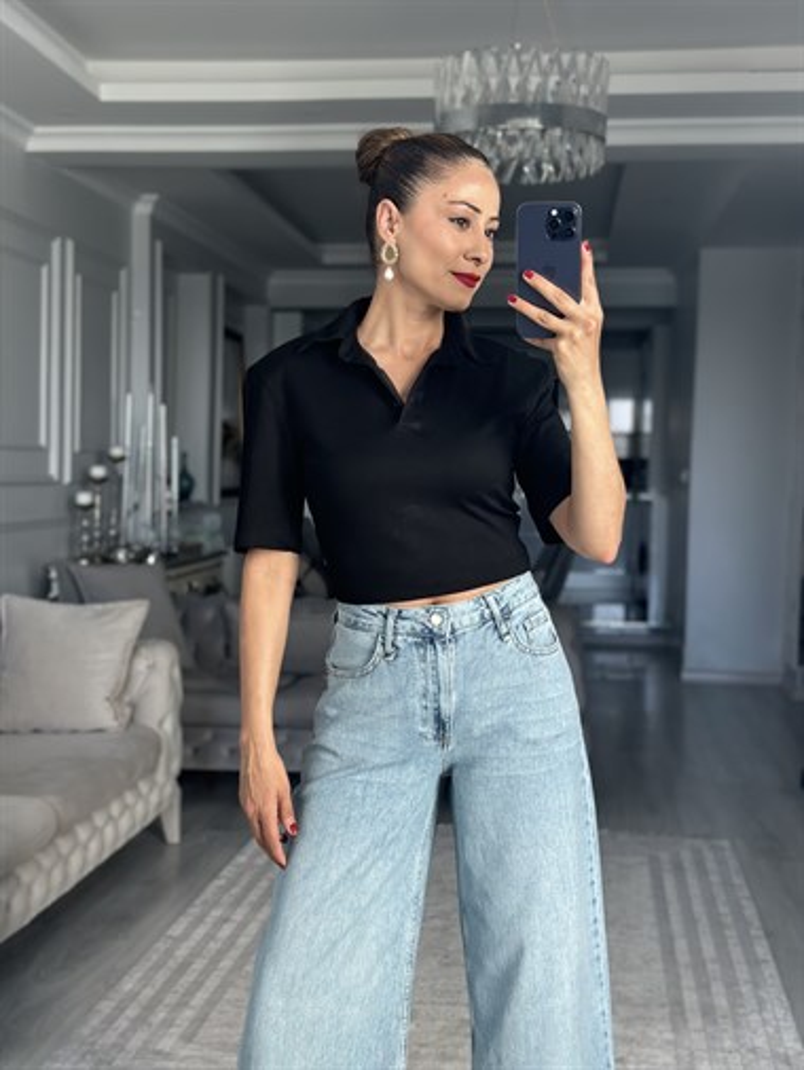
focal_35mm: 48
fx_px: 1485
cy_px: 535
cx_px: 402
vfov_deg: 39.6
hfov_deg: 30.3
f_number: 1.78
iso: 80
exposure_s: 1/121
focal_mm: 6.86
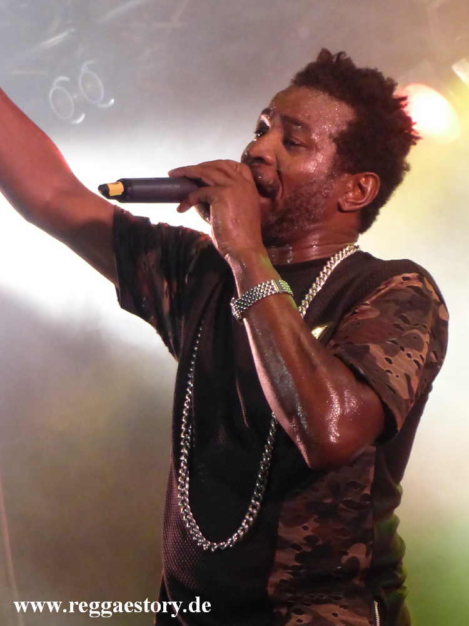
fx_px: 2096
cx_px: 234
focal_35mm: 116
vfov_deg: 17.0
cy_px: 313
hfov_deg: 12.8
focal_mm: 20.9
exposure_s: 1/60
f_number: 2.8
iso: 640
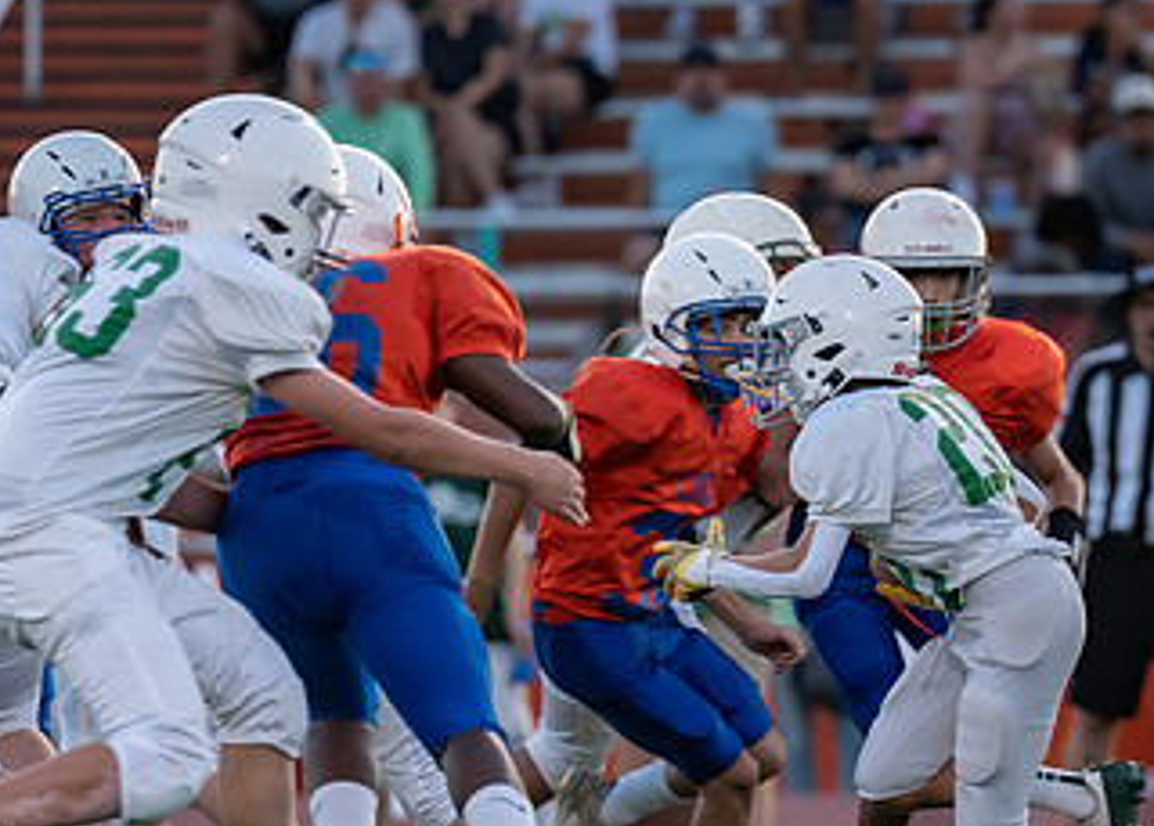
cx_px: 930
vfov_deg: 2.6
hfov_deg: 3.6
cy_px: 541
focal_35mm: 562
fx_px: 18431
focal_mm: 200
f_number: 2.8
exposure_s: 1/1000
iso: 640
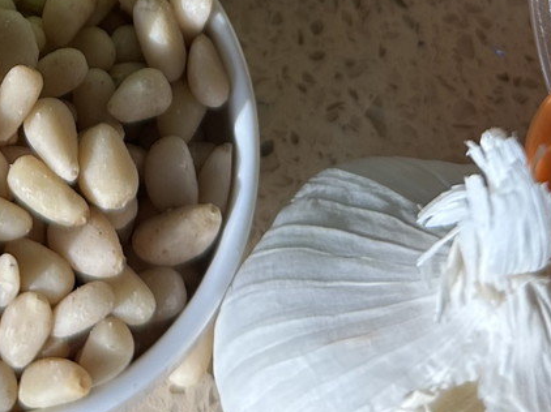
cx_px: 87
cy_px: -374
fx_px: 1448
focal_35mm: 91
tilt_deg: -52.4
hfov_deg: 21.2
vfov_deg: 14.0
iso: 80
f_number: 1.78
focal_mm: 6.86
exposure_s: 1/489
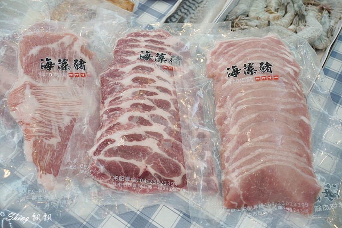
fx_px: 332
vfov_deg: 37.8
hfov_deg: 54.4
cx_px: 171
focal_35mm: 35
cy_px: 114
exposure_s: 1/40
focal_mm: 35
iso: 500
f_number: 5.6
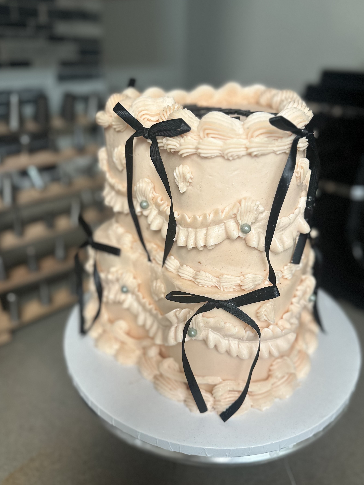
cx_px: 180
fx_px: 379
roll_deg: -1.7
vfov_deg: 65.3
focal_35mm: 27
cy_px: 227
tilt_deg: -23.7
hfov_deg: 51.4
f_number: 1.78
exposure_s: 1/60
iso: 320
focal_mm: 6.86
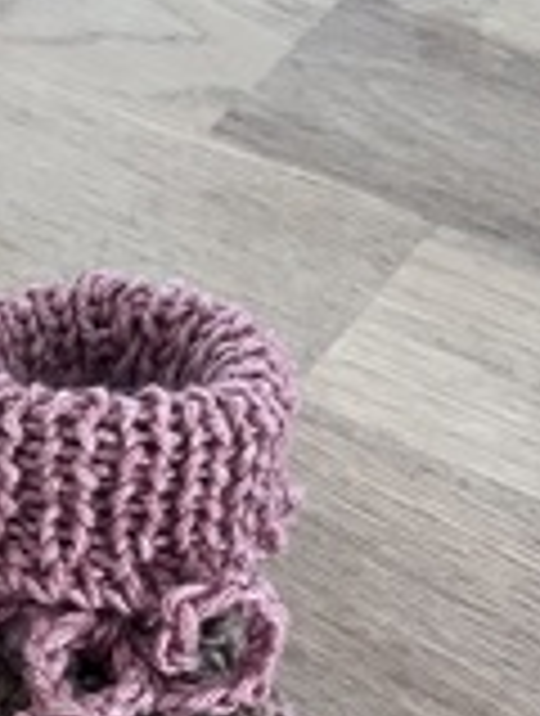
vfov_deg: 23.8
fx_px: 1574
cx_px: -153
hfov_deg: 18.2
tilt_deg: -57.6
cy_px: 815
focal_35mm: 76
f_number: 1.6
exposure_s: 1/50
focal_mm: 5.1
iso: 500
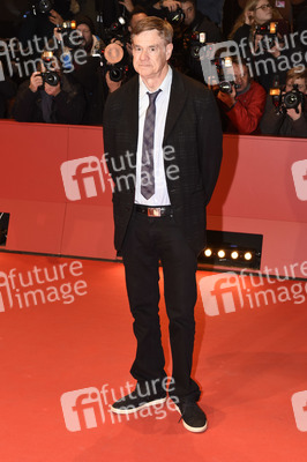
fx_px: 730
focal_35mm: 57
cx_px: 154
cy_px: 231
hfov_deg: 23.7
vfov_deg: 35.1
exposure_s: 1/160
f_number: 5
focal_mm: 38
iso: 640
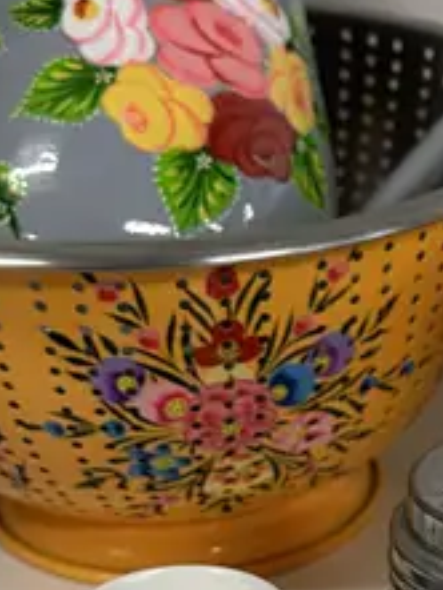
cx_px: 520
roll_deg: -0.1
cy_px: 529
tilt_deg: -28.0
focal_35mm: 111
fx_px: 1892
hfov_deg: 13.0
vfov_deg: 17.5
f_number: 1.78
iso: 200
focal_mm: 6.86
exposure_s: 1/100
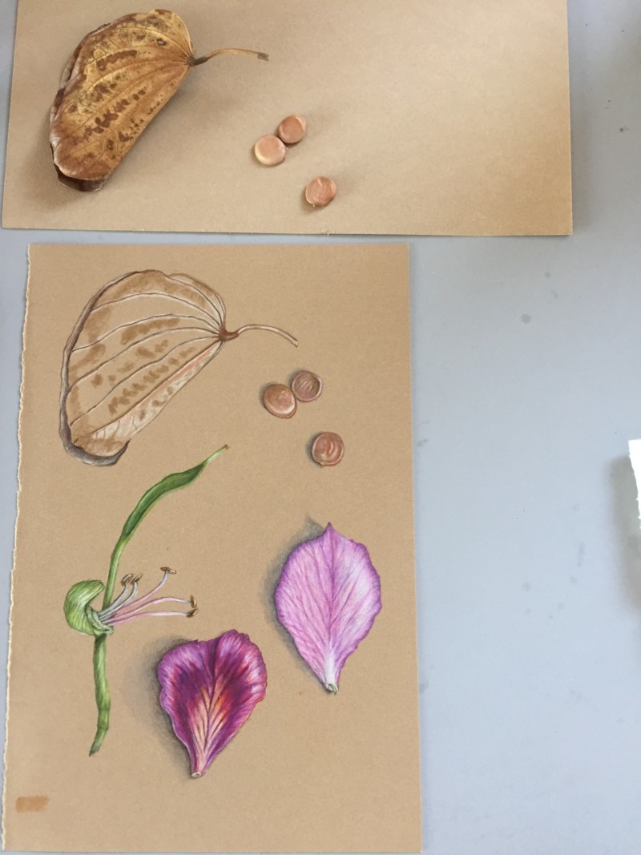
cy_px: 428
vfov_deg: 61.7
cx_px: 320
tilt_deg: -83.3
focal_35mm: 29
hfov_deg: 48.2
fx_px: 716
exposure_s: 1/33
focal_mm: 4.15
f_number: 2.2
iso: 64
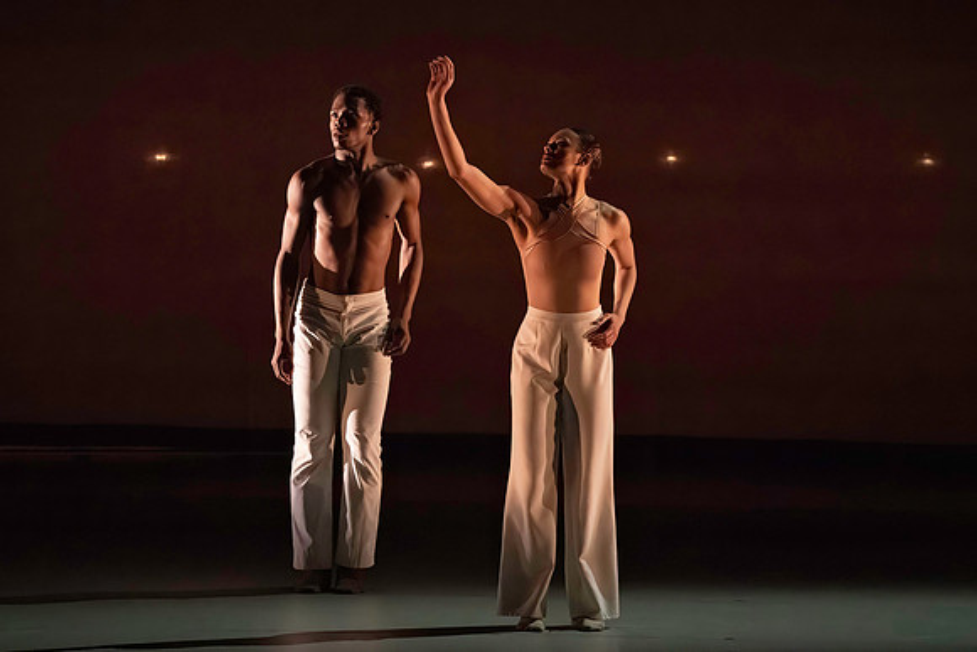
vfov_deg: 4.1
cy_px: 349
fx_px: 9208
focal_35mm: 339
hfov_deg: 6.1
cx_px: 496
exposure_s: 1/400
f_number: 5.6
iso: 25600
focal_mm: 288
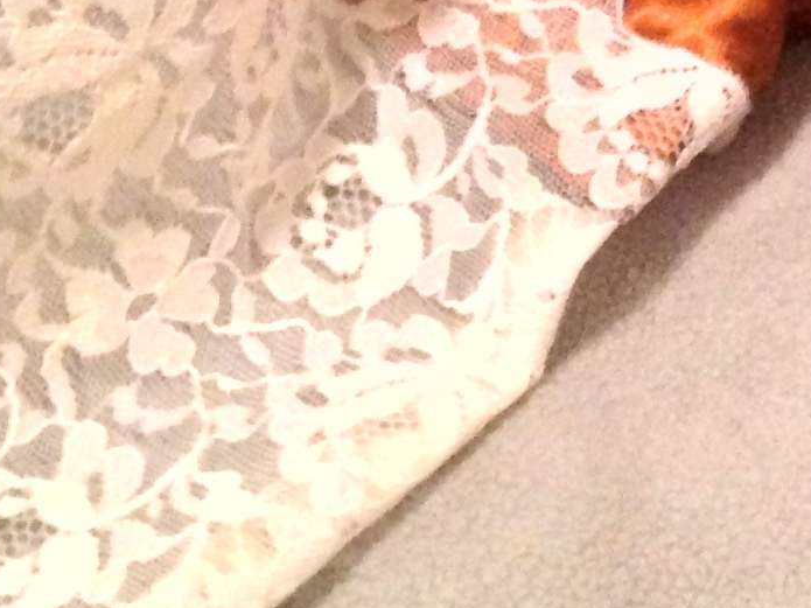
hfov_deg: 12.5
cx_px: 959
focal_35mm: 155
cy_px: -274
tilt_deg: -57.9
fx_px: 3631
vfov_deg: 9.3
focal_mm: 4.12
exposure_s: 1/15
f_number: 2.4
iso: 500
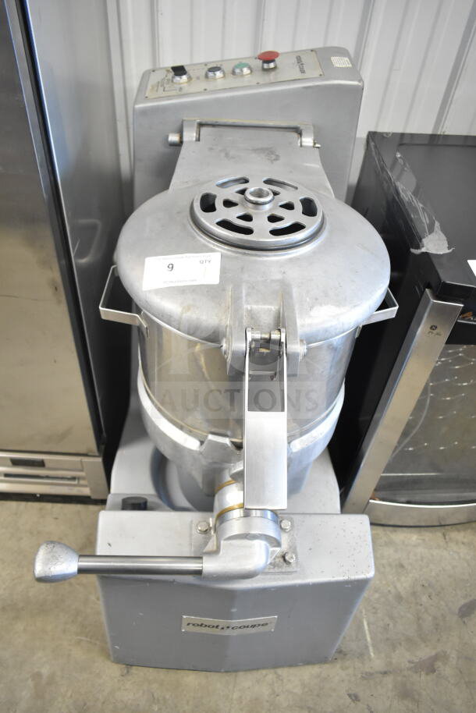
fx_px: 535
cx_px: 238
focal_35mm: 27
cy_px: 356
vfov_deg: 67.4
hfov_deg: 48.0
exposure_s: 1/40
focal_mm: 18
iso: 1600
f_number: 3.5
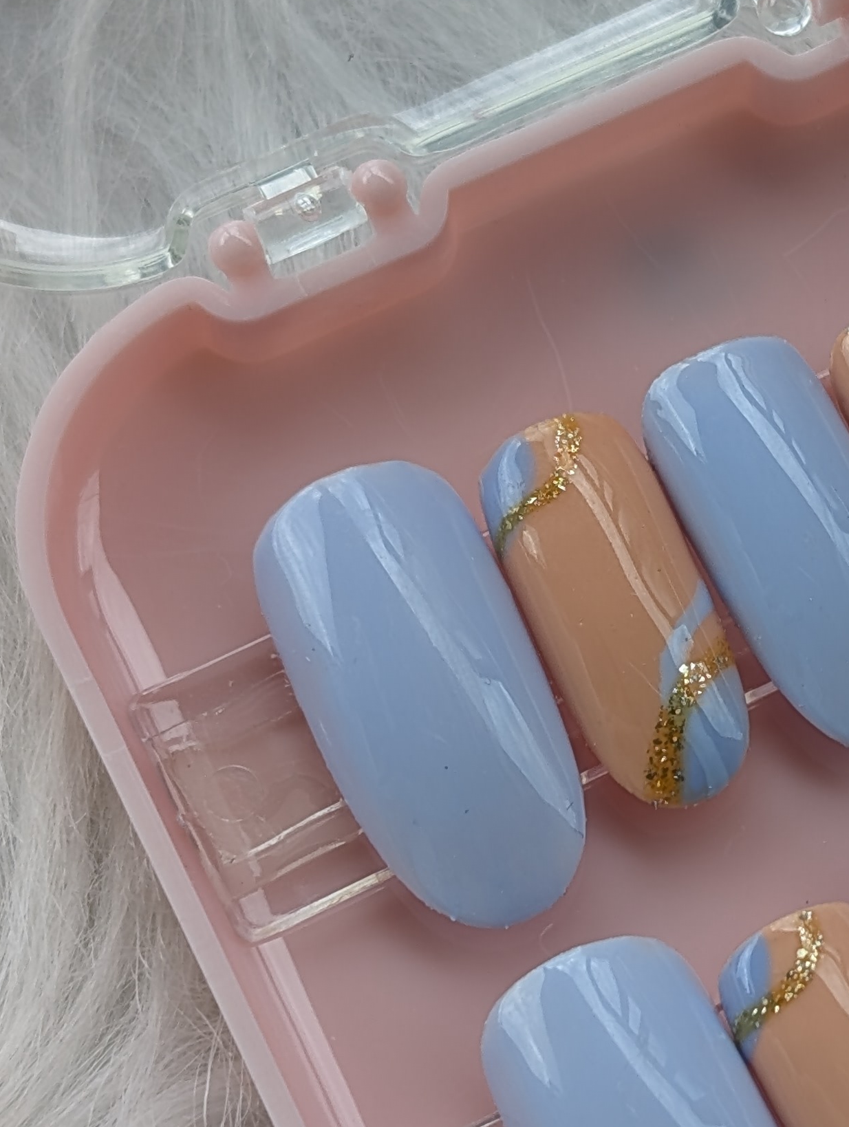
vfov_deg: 16.1
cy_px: 645
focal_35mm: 122
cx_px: 867
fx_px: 3980
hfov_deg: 12.0
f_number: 1.68
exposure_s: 1/152
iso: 19
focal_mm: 6.9
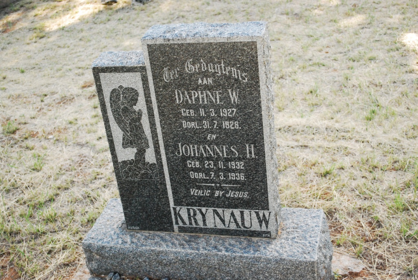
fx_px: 558
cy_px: 140
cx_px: 209
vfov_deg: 28.1
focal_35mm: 48
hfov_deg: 41.1
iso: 1600
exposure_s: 1/1000
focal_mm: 32
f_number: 5
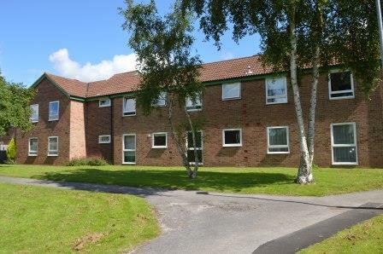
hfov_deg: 67.4
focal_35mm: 27
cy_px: 127
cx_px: 192
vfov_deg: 47.9
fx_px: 287
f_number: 8
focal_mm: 18
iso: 100
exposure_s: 1/200
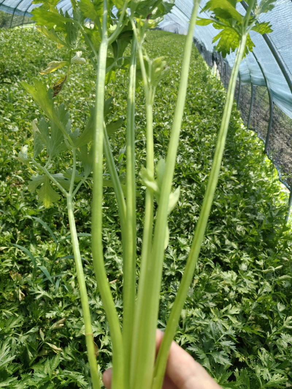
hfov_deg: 51.3
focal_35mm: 27
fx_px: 304
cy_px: 194
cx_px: 146
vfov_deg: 65.3
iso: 80
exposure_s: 1/995
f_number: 2
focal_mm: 5.72
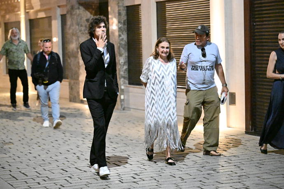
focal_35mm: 99
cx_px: 142
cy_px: 94
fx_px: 781
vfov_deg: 13.8
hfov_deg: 20.6
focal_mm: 99
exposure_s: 1/250
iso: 40000
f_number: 2.8
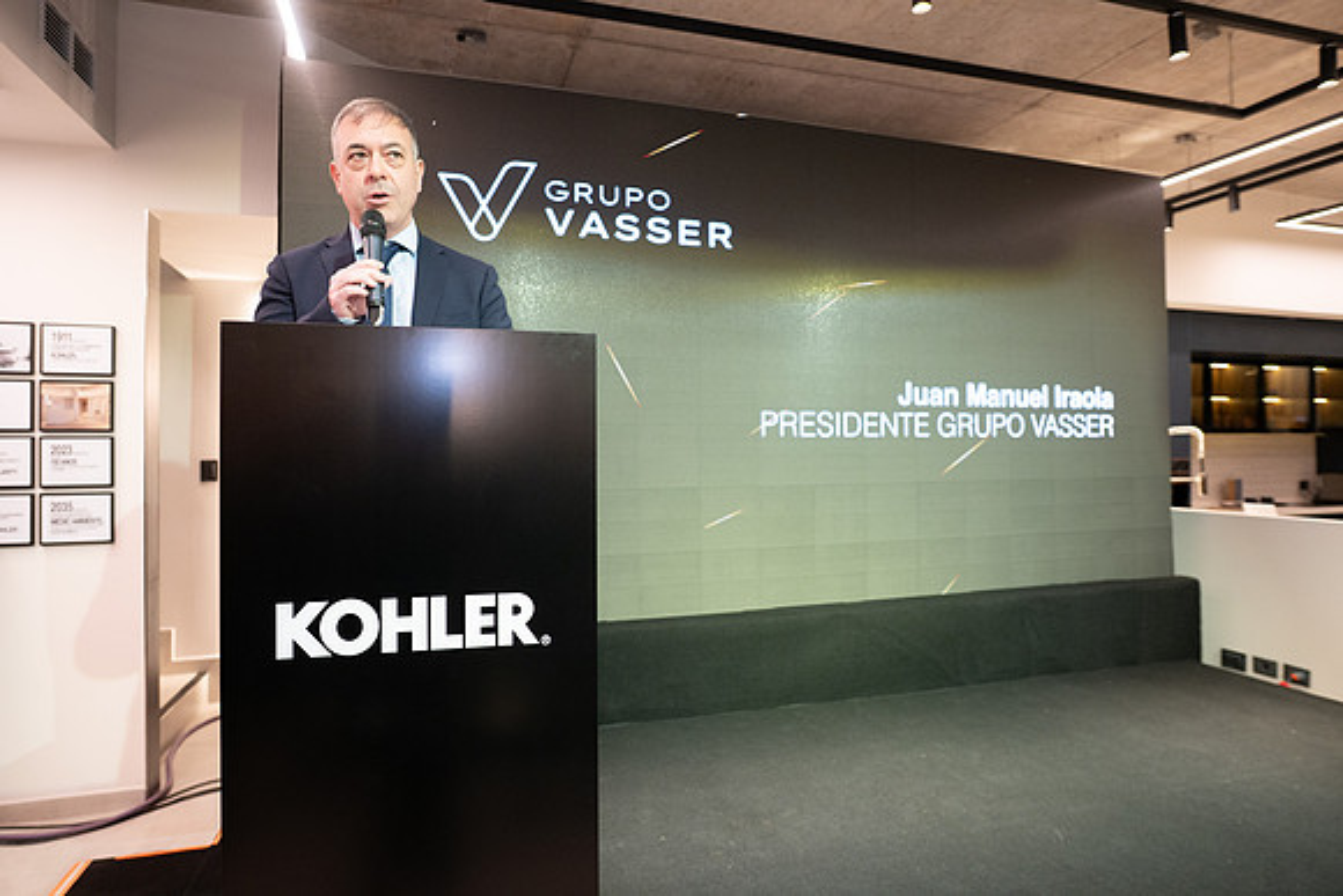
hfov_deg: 84.0
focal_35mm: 20
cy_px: 448
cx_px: 672
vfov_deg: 62.0
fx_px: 746
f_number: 3.5
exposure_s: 1/200
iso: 1600
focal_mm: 20
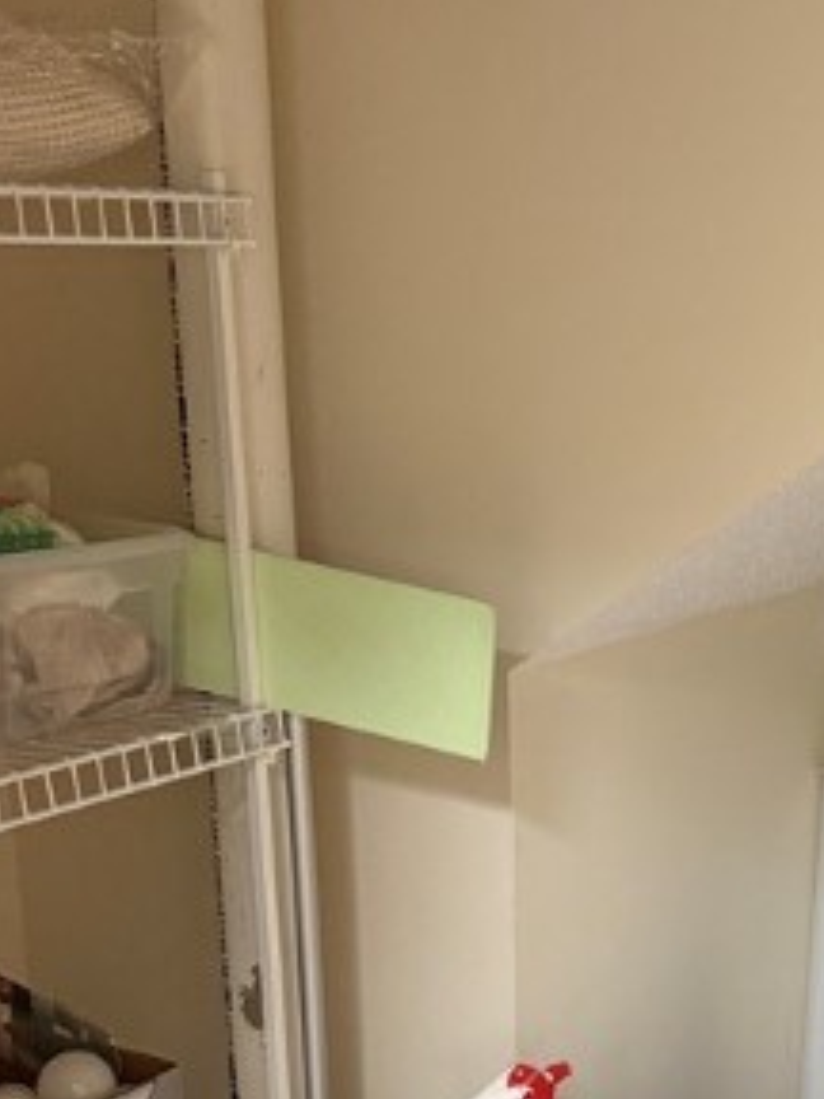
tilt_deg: -19.1
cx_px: 805
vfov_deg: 29.2
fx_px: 2031
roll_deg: -2.5
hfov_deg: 22.2
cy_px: 954
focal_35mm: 64
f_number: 1.78
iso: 640
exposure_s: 1/40
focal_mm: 6.76
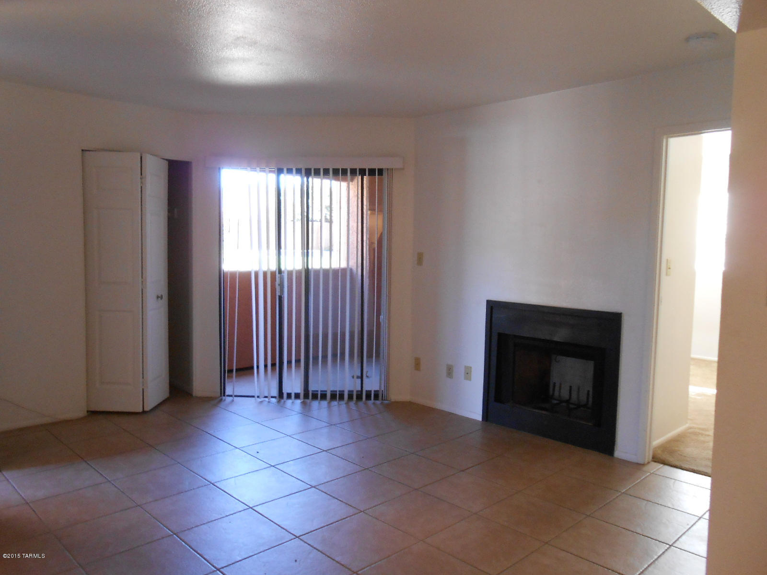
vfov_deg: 53.1
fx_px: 576
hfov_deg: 67.3
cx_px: 384
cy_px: 288
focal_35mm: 26
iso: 250
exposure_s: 1/30
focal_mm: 4.6
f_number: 3.5
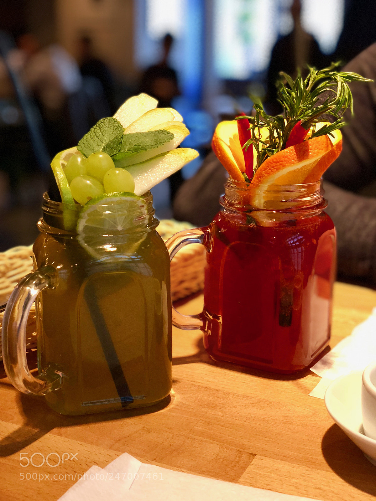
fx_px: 753
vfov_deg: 36.8
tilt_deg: -16.0
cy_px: 250
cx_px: 188
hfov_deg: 28.0
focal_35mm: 52
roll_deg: -0.5
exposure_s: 1/25
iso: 160
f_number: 2.4
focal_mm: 6
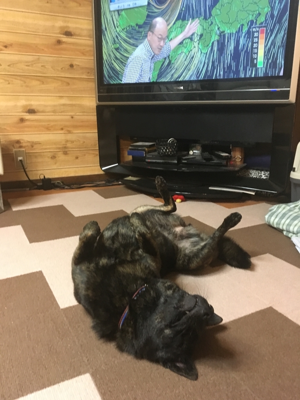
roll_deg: -1.1
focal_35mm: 29
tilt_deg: -14.2
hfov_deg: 48.2
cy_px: 200
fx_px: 335
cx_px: 150
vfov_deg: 61.7
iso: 250
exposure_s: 1/15
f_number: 2.2
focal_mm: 4.15
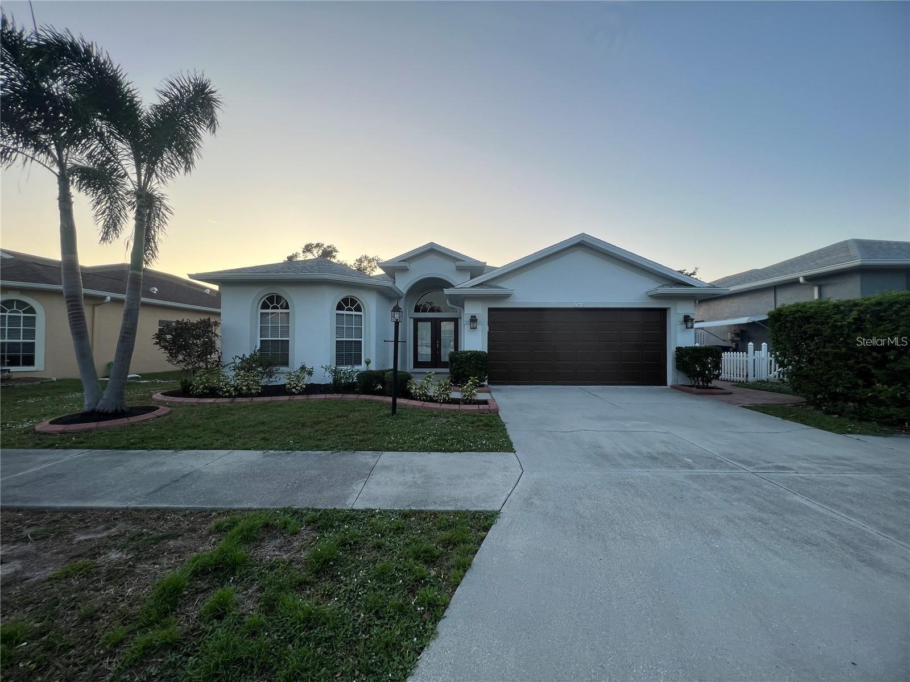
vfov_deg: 89.9
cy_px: 341
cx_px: 455
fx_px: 342
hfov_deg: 106.2
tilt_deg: +0.5
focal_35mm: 13
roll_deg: -0.1
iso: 32
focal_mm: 1.57
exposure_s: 1/312
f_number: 1.8
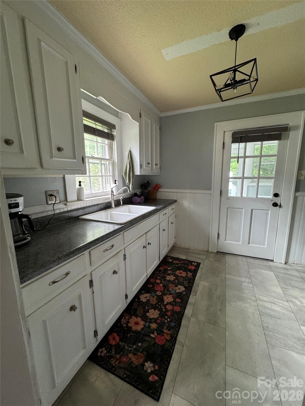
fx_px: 164
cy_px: 203
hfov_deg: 85.7
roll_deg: +1.0
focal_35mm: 14
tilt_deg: -10.3
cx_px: 152
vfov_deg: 102.1
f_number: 2.2
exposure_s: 1/60
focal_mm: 2.22
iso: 640
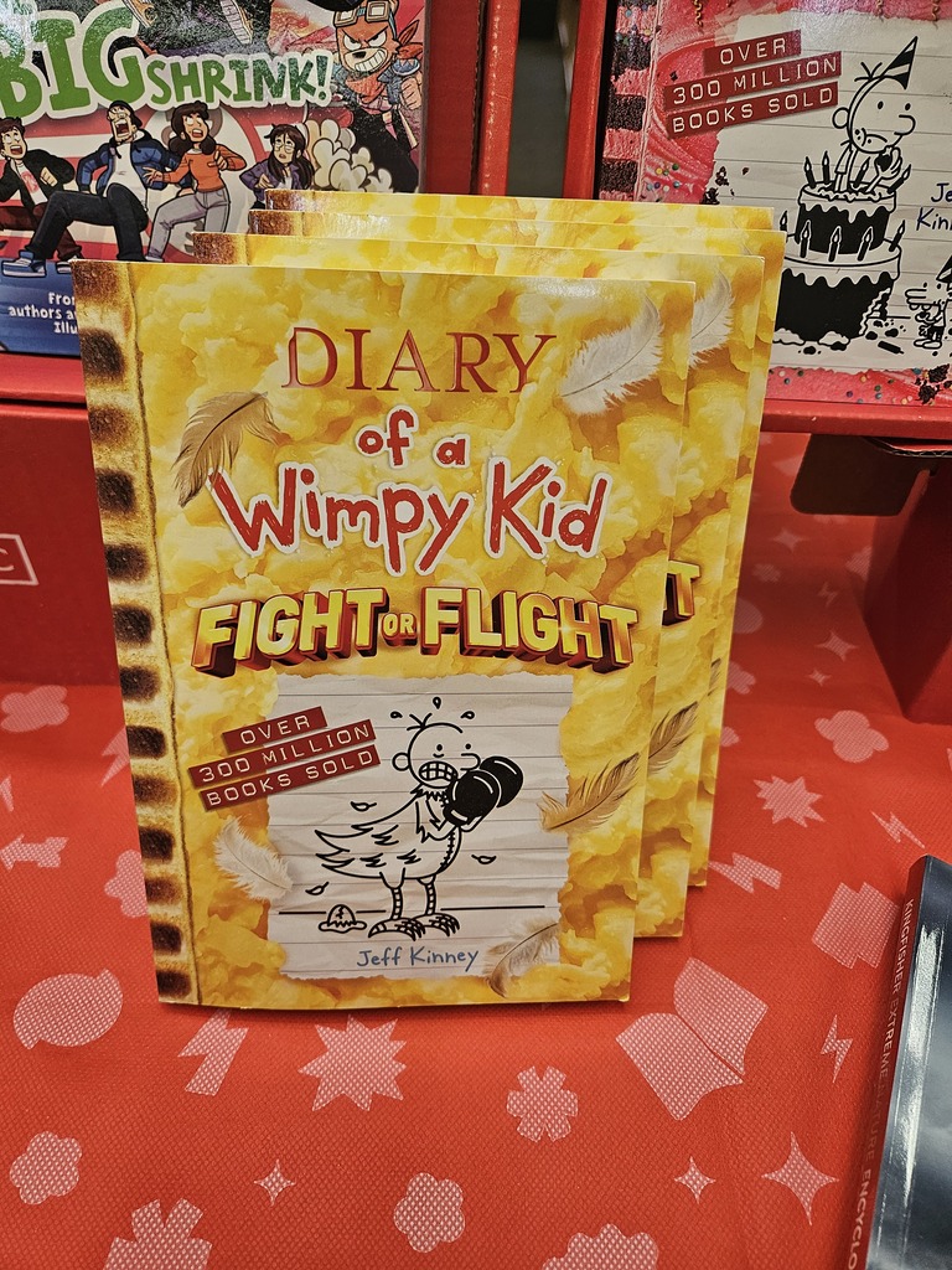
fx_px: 843
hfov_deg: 58.9
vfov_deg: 73.9
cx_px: 476
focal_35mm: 23
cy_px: 635
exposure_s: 1/180
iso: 160
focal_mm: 5.4
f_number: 1.8
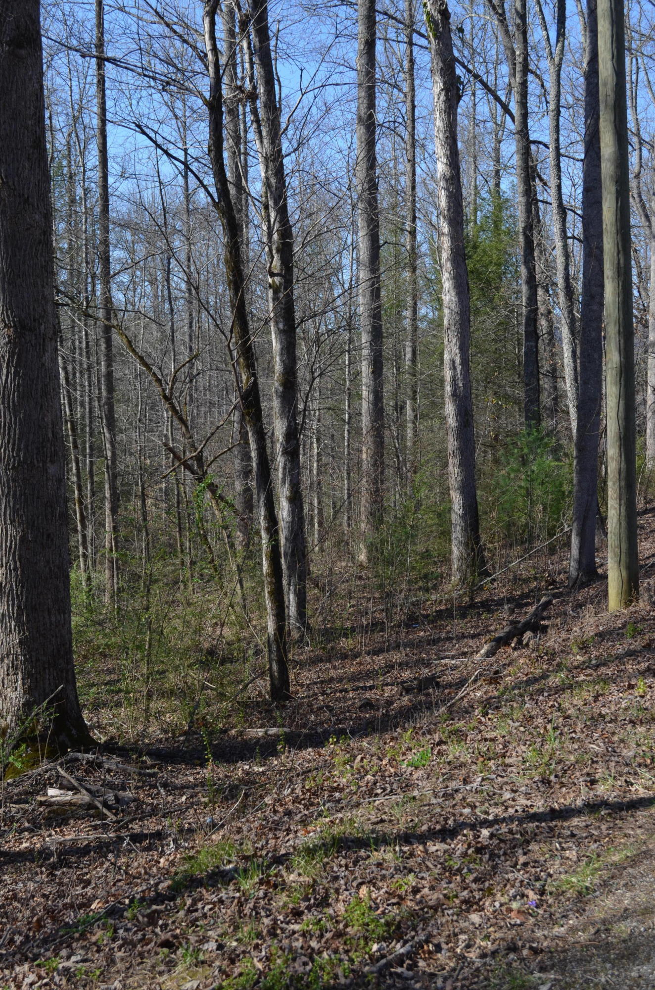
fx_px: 1316
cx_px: 328
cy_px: 495
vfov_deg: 41.2
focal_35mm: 48
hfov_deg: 27.9
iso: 200
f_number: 6.3
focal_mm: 32
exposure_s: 1/320
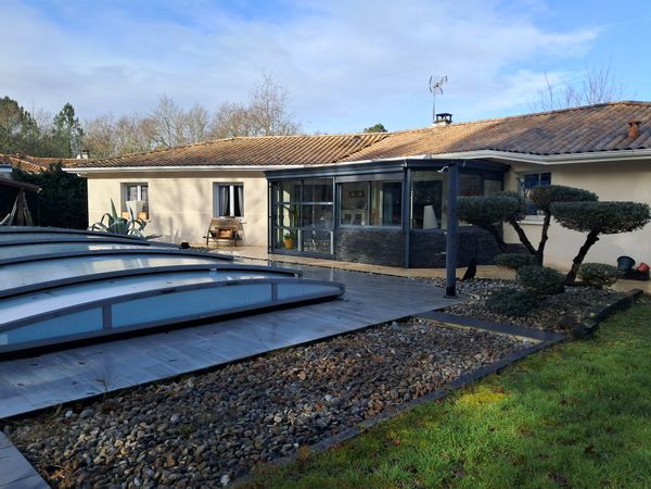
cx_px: 326
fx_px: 508
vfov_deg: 51.4
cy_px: 244
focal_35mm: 27
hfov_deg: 65.3
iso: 50
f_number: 1.8
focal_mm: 4
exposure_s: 1/456
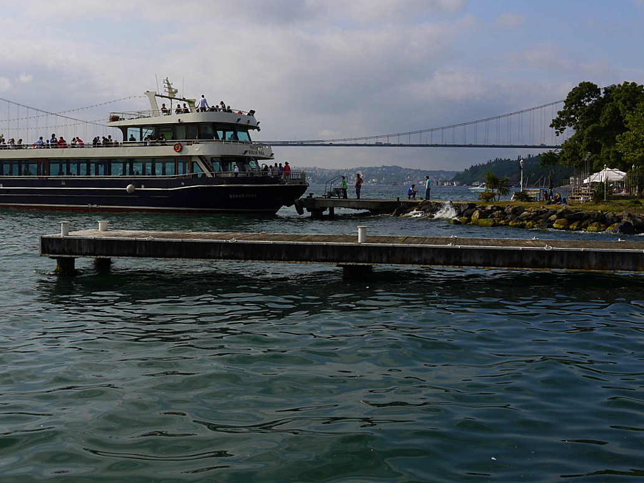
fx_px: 781
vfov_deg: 34.3
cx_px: 300
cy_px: 196
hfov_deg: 44.8
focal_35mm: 42
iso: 100
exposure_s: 1/400
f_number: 10
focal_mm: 17
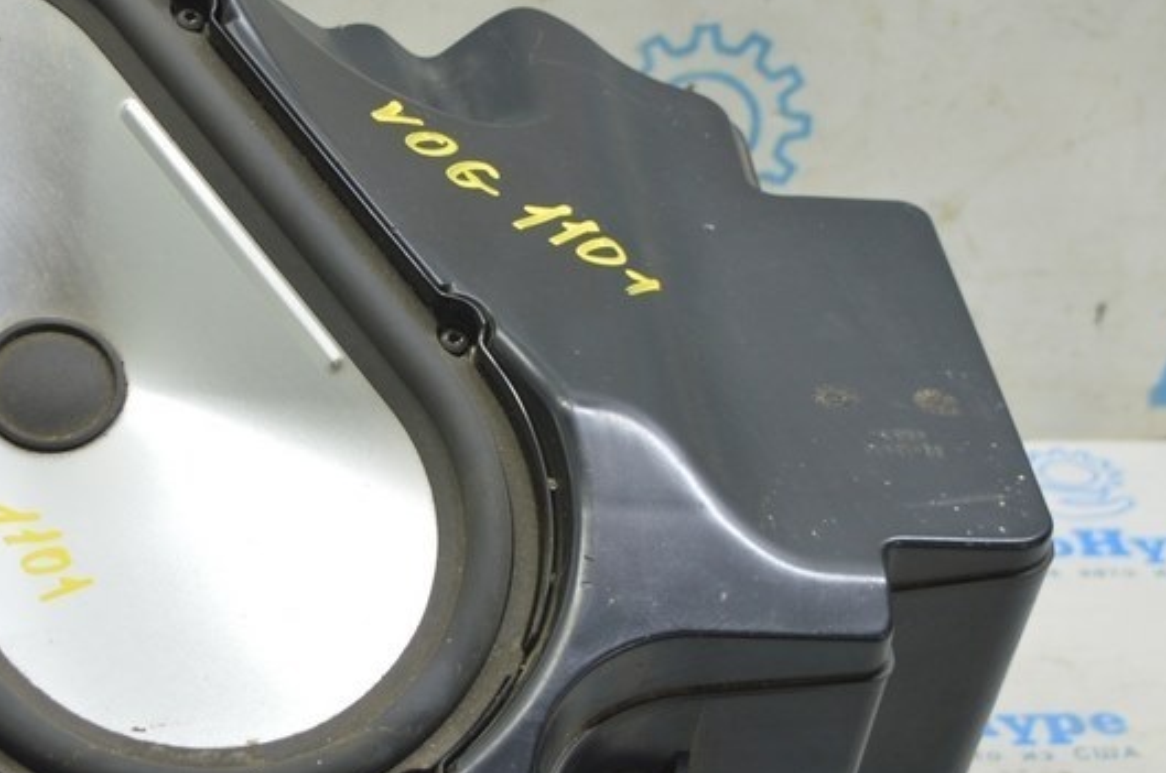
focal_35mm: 93
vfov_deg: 14.6
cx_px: 264
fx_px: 3008
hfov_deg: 21.7
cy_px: 459
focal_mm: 32
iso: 400
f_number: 5.6
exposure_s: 1/20
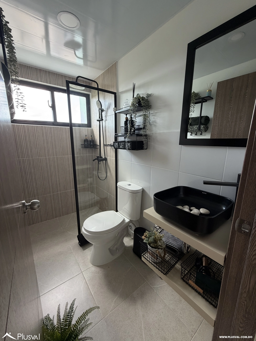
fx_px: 138
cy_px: 170
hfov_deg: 85.7
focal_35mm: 14
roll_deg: -0.4
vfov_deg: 102.1
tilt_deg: -12.6
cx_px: 128
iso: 160
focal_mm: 2.22
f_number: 2.2
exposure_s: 1/121
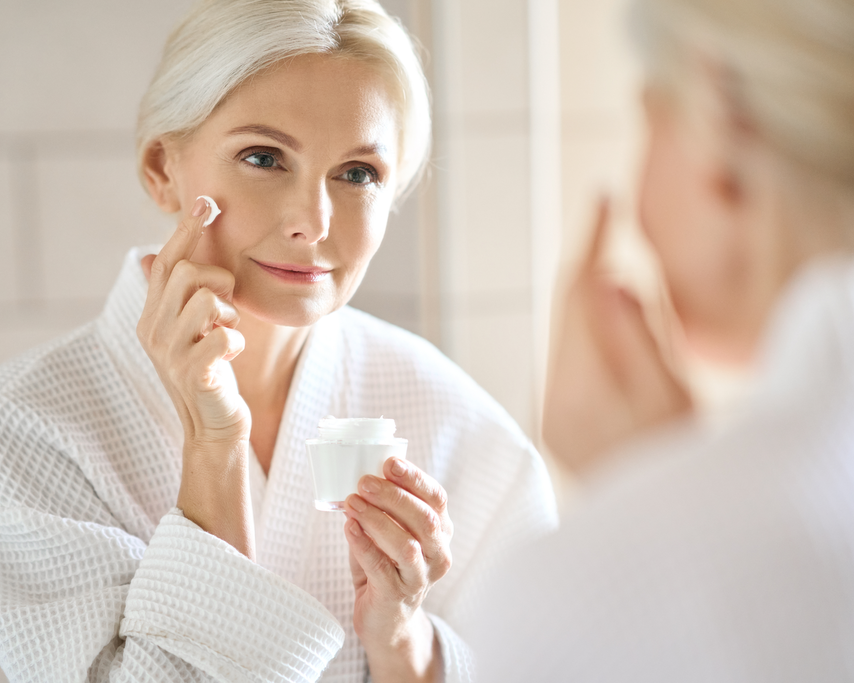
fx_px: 2426
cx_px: 379
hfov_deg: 20.0
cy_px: 341
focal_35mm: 96
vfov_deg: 16.0
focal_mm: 85
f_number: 1.6
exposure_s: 1/160
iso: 2000
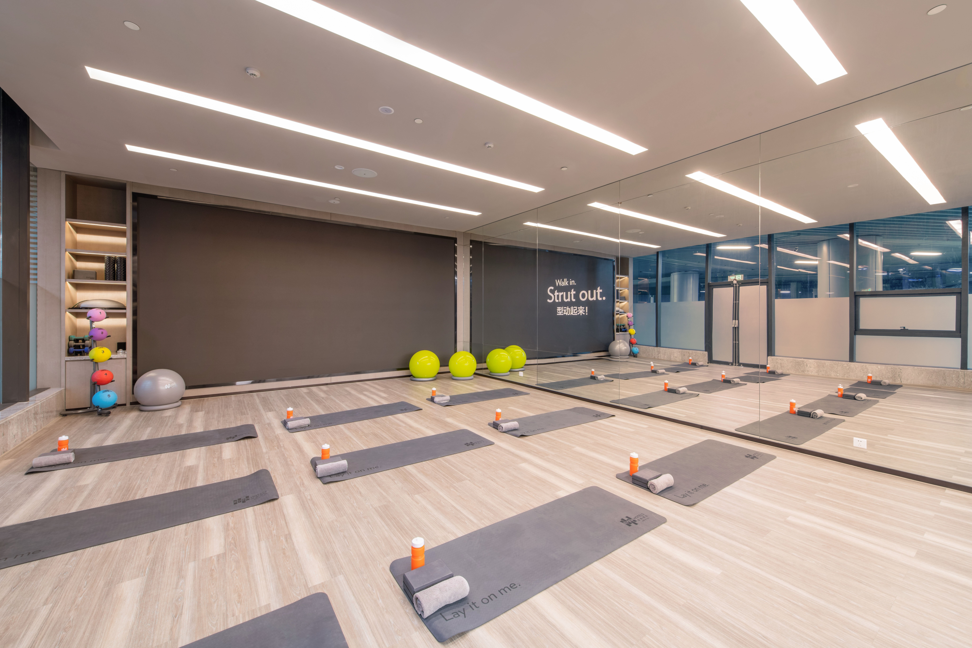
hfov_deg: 104.3
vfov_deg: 81.2
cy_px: 324
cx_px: 486
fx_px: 378
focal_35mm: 14
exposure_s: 8
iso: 100
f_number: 16
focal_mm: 14
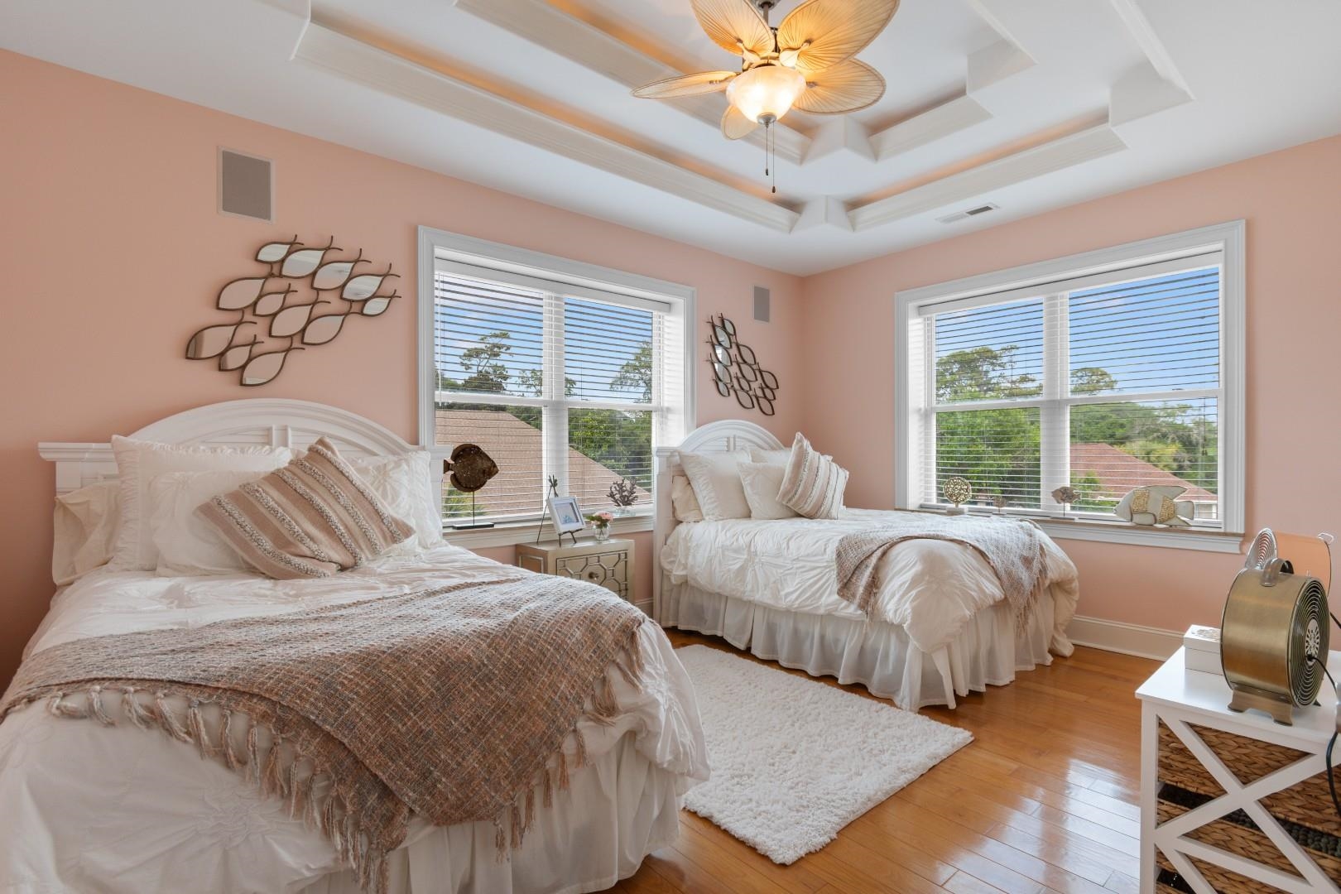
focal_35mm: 16
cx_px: 670
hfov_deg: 96.7
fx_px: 596
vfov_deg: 73.7
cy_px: 447
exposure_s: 1/60
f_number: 4.8
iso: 100
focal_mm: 11
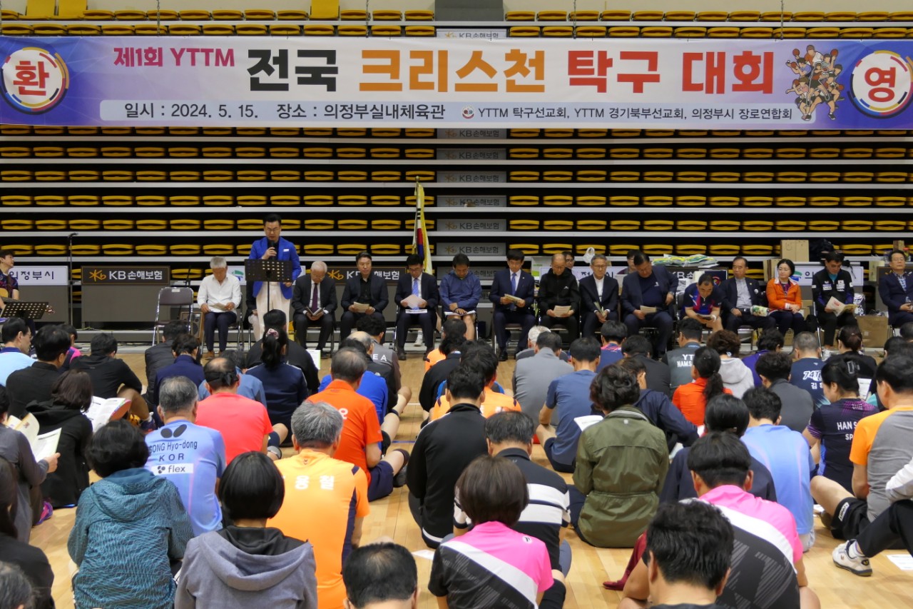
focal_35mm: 48
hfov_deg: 41.1
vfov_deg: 28.1
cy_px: 304
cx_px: 456
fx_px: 1217
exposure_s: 1/80
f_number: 3.6
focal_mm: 17.8
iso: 640
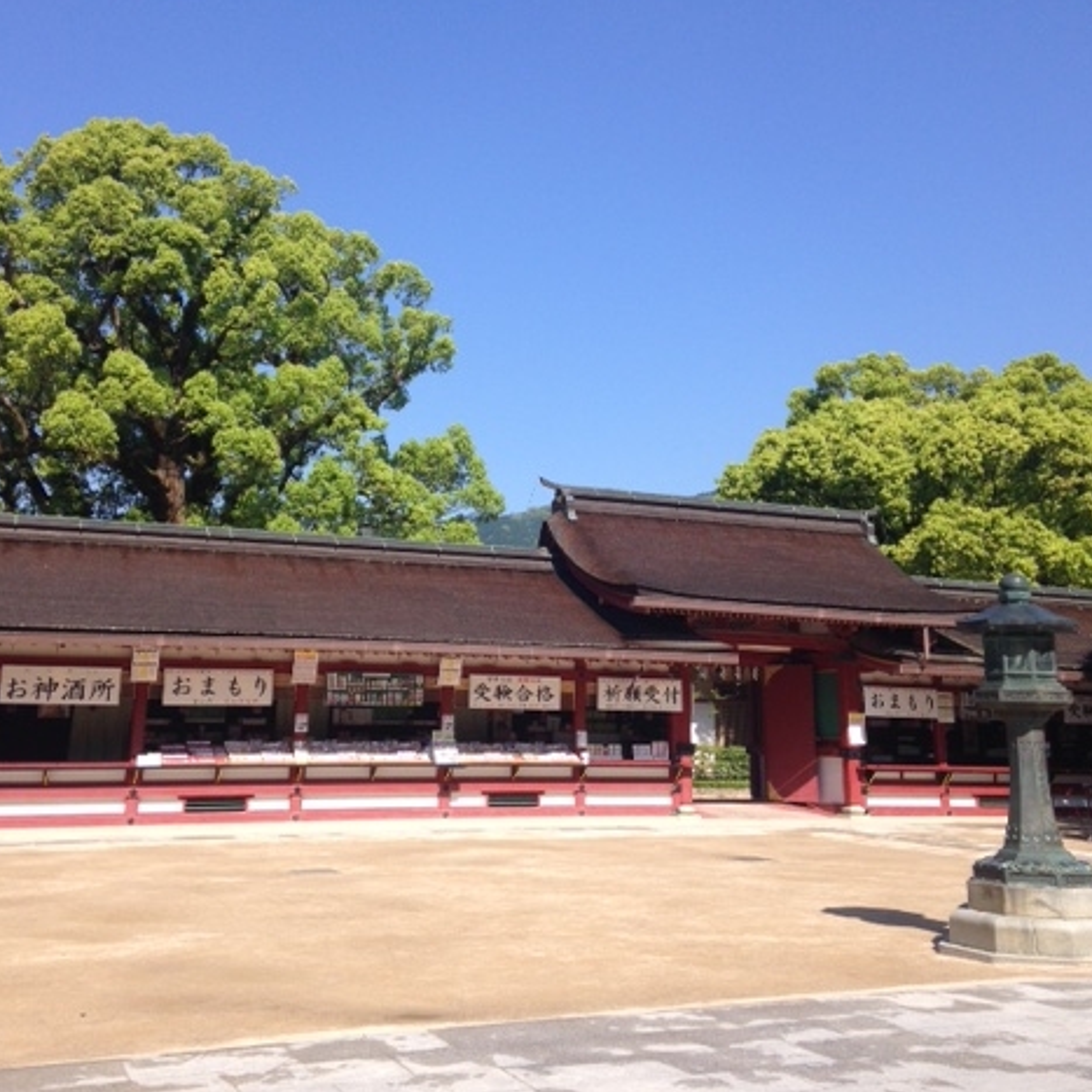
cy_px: 442
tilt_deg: +11.5
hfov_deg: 41.9
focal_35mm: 40
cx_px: 542
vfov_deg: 41.7
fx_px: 1428
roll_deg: -1.0
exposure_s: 1/1355
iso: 50
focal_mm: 4.12
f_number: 2.4
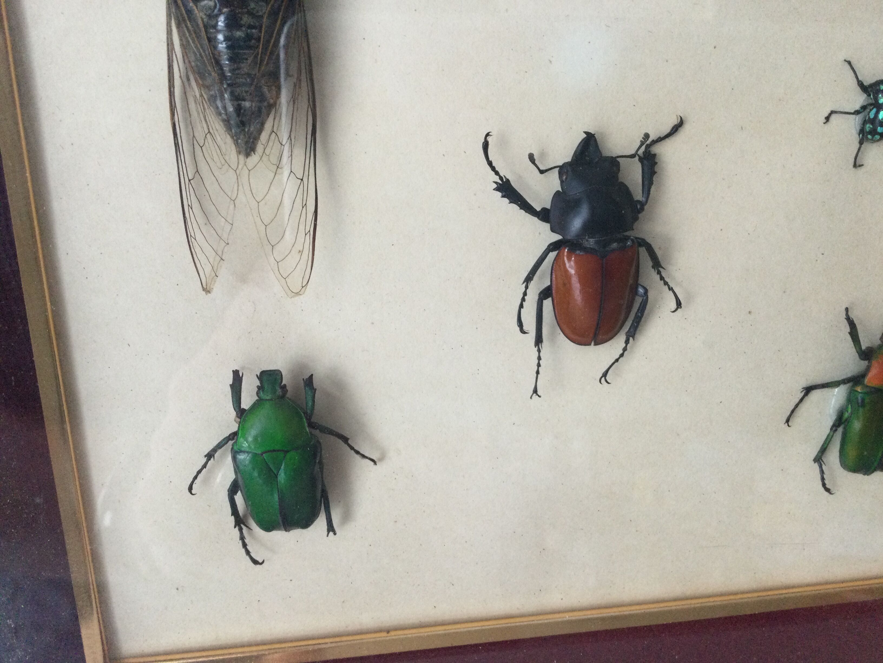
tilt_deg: -33.4
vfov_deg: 45.4
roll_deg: -3.1
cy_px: 332
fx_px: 791
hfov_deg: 58.4
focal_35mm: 31
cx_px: 442
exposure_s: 1/33
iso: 125
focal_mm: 3.3
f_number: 2.4
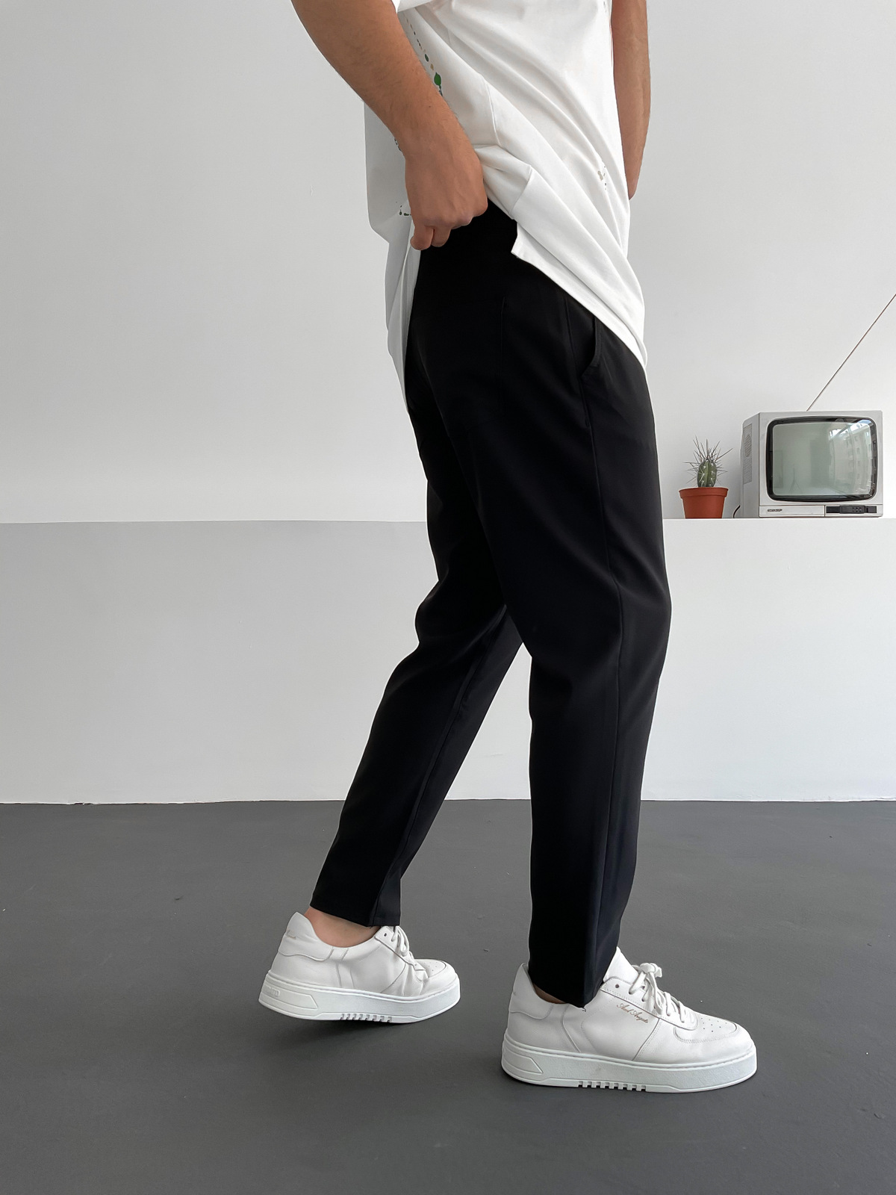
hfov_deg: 48.2
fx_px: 1001
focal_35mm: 29
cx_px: 448
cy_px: 598
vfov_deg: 61.7
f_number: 1.8
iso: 40
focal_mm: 3
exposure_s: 1/120
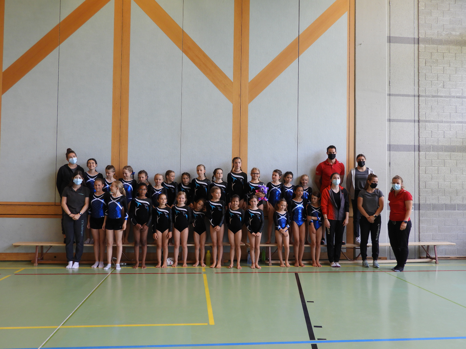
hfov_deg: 60.0
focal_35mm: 30
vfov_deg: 46.8
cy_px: 174
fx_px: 404
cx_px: 233
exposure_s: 1/30
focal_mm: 5.4
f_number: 3.5
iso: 140
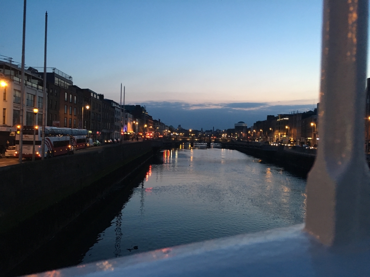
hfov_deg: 61.7
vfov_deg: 48.2
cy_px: 138
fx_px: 310
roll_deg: -1.5
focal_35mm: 29
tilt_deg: +0.6
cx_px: 185
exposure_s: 1/33
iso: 160
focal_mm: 4.15
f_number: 2.2
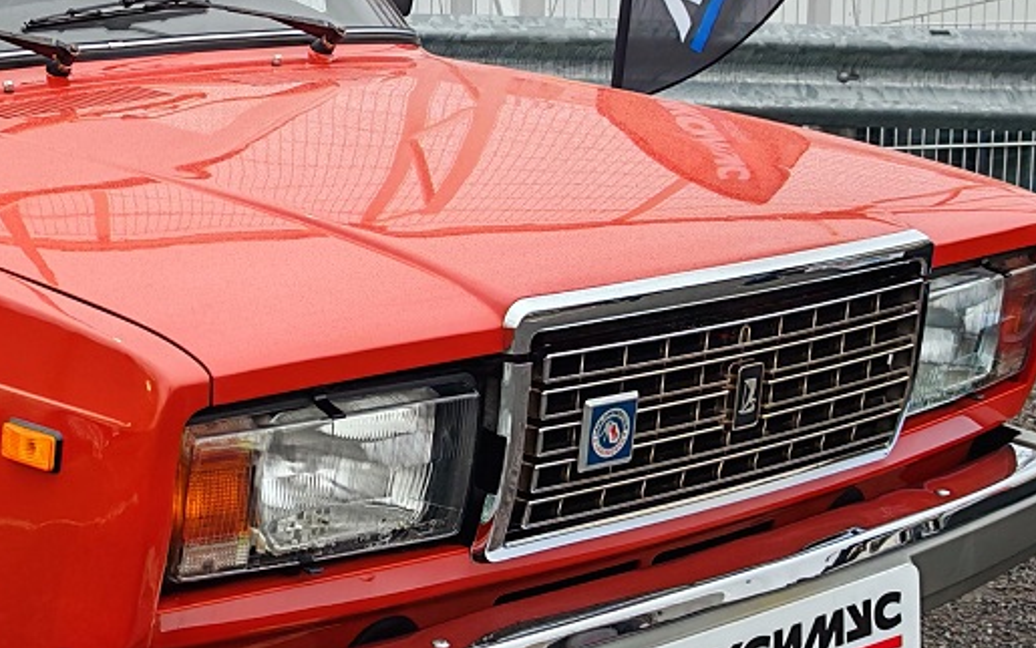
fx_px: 2372
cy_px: 233
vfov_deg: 15.5
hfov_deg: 23.8
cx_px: 58
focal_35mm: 84
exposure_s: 1/650
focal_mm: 6.83
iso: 100
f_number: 2
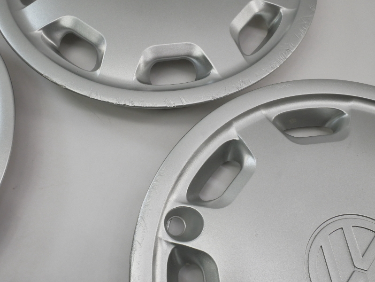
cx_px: 188
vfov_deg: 39.7
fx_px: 390
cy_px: 141
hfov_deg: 51.3
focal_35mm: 36
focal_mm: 18
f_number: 18
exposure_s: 1/160
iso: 1600
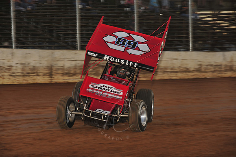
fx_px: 950
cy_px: 78
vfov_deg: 9.5
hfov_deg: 14.2
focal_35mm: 145
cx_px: 118
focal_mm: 145
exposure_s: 1/320
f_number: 7.1
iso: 640
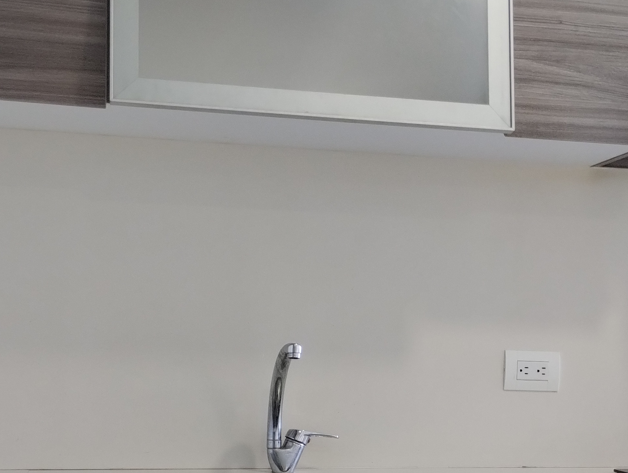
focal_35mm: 59
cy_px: 395
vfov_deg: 24.4
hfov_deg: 32.5
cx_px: 393
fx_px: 1072
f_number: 1.8
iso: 394
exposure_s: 1/30
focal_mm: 4.27
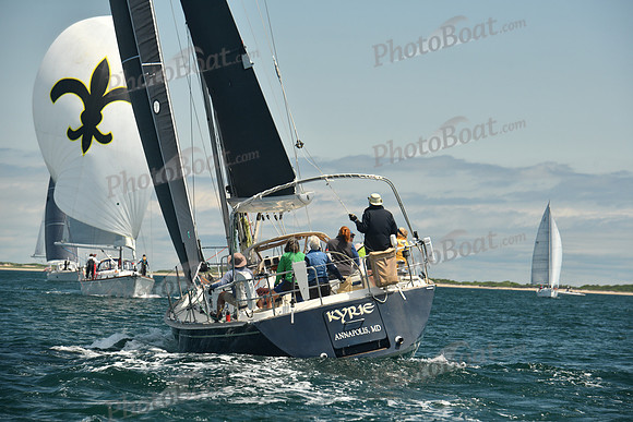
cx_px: 316
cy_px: 211
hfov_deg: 12.8
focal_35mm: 160
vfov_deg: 8.6
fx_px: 2814
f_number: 7.1
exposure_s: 1/640
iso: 320
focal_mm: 160
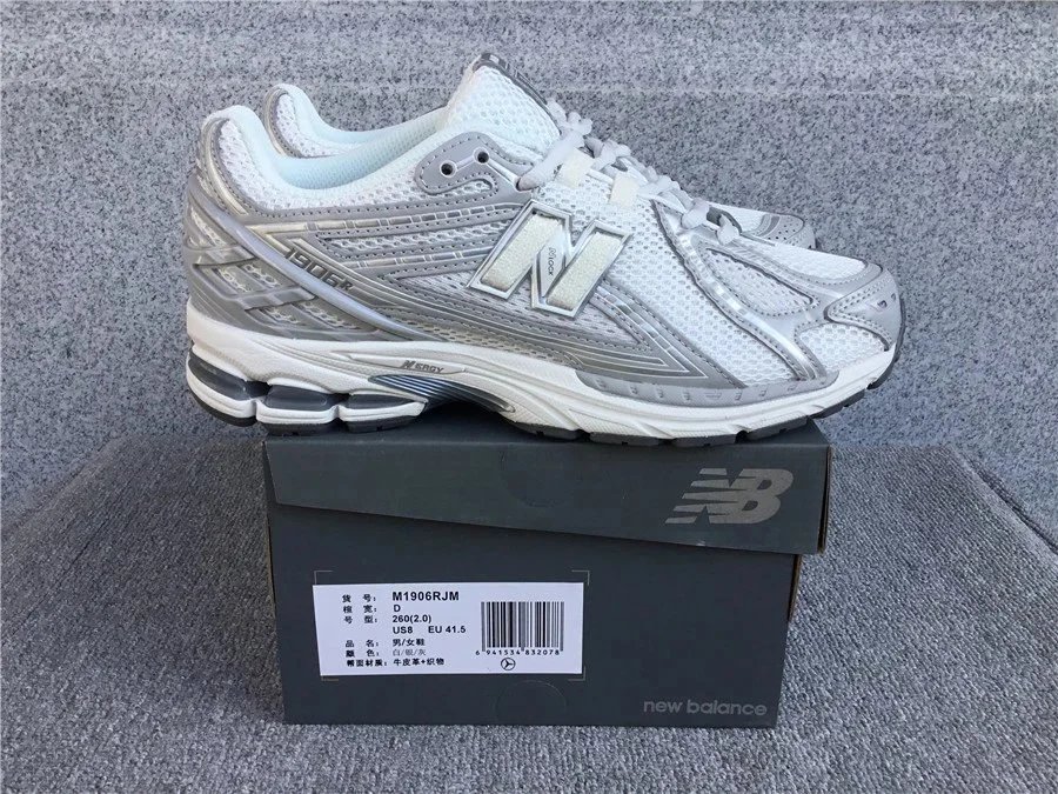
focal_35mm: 31
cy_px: 397
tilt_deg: -19.5
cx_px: 529
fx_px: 947
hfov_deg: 58.4
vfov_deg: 45.4
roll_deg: -0.2
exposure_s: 1/322
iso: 25
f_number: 2.4
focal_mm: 3.3
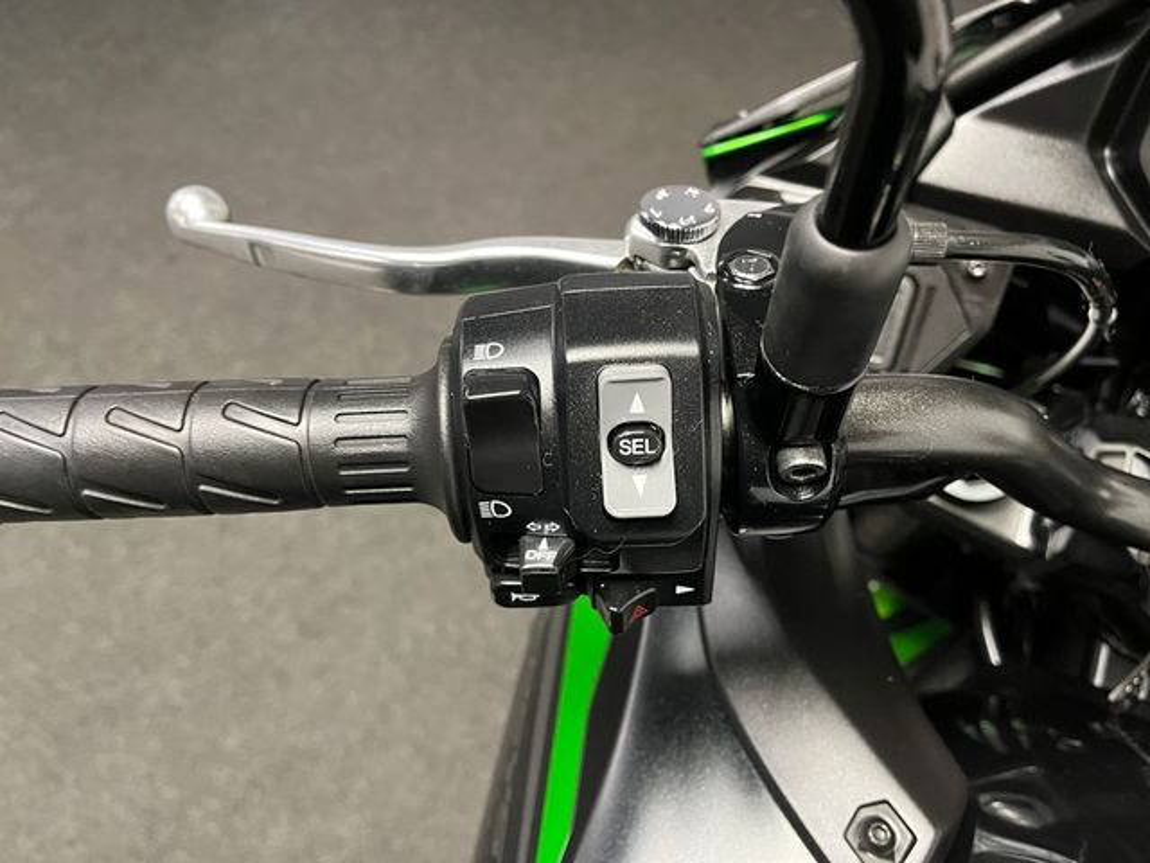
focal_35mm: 26
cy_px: 432
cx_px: 575
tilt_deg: -53.4
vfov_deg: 53.1
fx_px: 864
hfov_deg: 67.3
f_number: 1.6
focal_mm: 5.1
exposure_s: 1/50
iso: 500
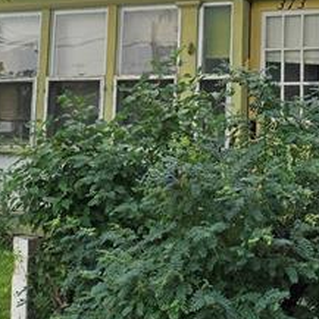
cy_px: 26
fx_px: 1001
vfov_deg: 17.8
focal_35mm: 96
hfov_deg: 18.1
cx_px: 178
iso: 12
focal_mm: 6.3
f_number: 1.7
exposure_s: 1/308
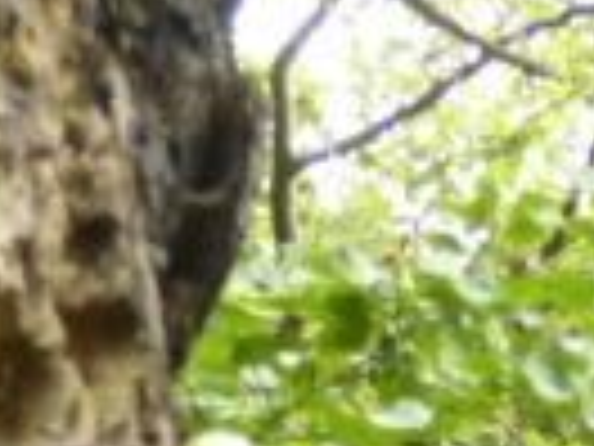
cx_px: 598
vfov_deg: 2.1
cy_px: 1685
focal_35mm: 685
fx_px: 11754
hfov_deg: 2.9
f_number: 3.5
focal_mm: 15.8
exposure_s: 1/20
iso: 400
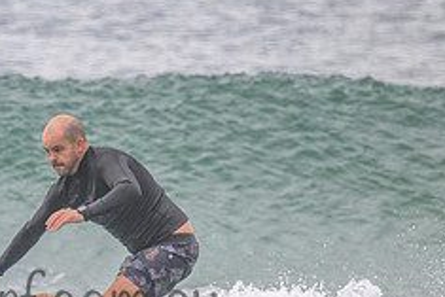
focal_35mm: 1978
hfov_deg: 1.0
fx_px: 24464
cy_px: 283
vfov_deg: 0.7
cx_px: 17
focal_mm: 800
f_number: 11
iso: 1800
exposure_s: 1/2000
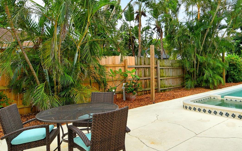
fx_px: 185
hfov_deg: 65.4
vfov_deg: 44.4
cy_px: 65
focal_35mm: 28
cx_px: 152
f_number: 14
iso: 640
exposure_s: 1/250
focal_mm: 12
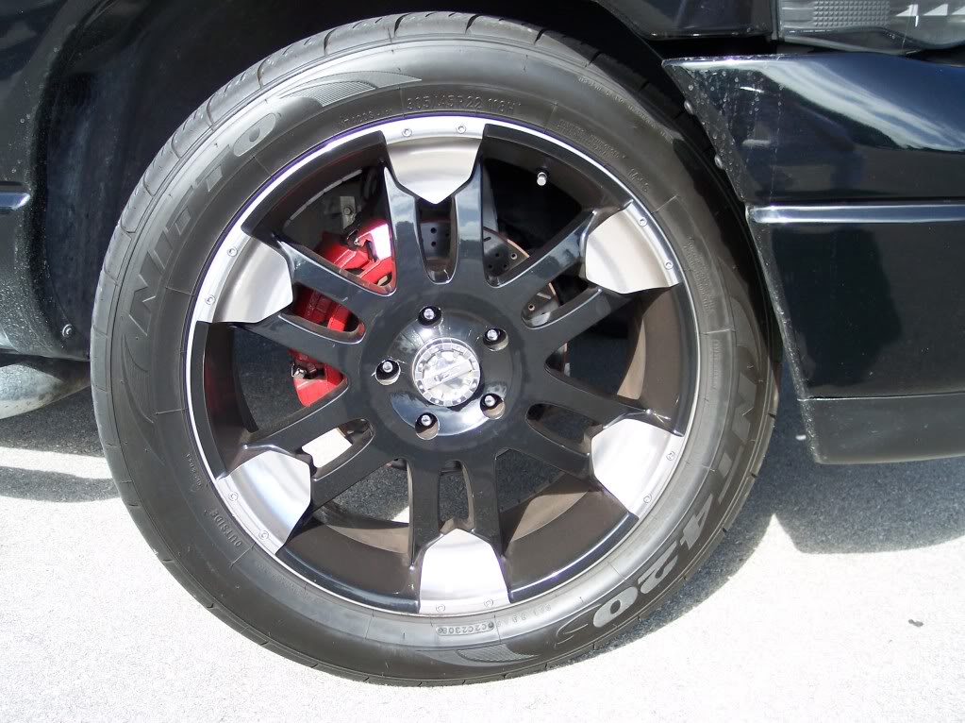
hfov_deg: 49.0
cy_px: 362
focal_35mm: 38
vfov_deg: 37.7
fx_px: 1059
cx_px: 482
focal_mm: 8
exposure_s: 1/500
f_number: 2.8
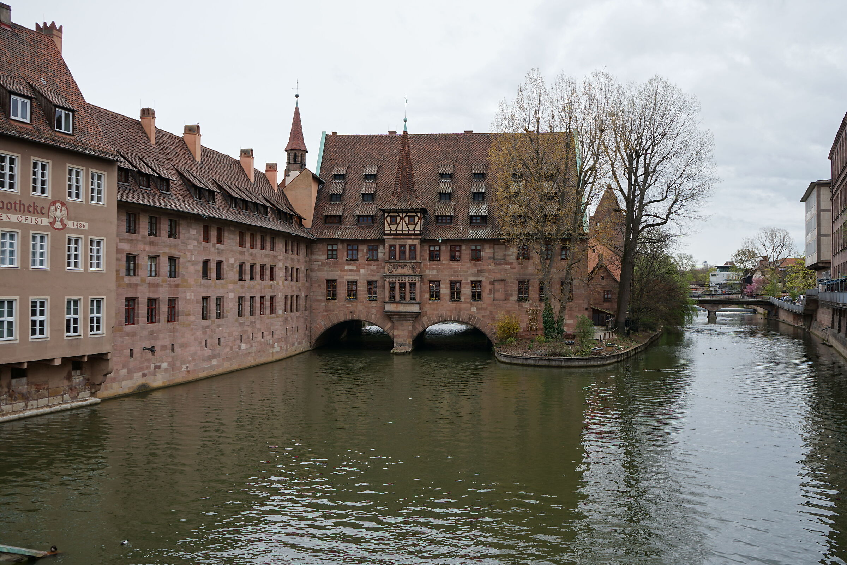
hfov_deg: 60.3
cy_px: 282
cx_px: 424
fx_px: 729
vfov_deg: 42.3
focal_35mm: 31
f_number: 7.1
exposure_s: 1/100
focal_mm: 31
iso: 100
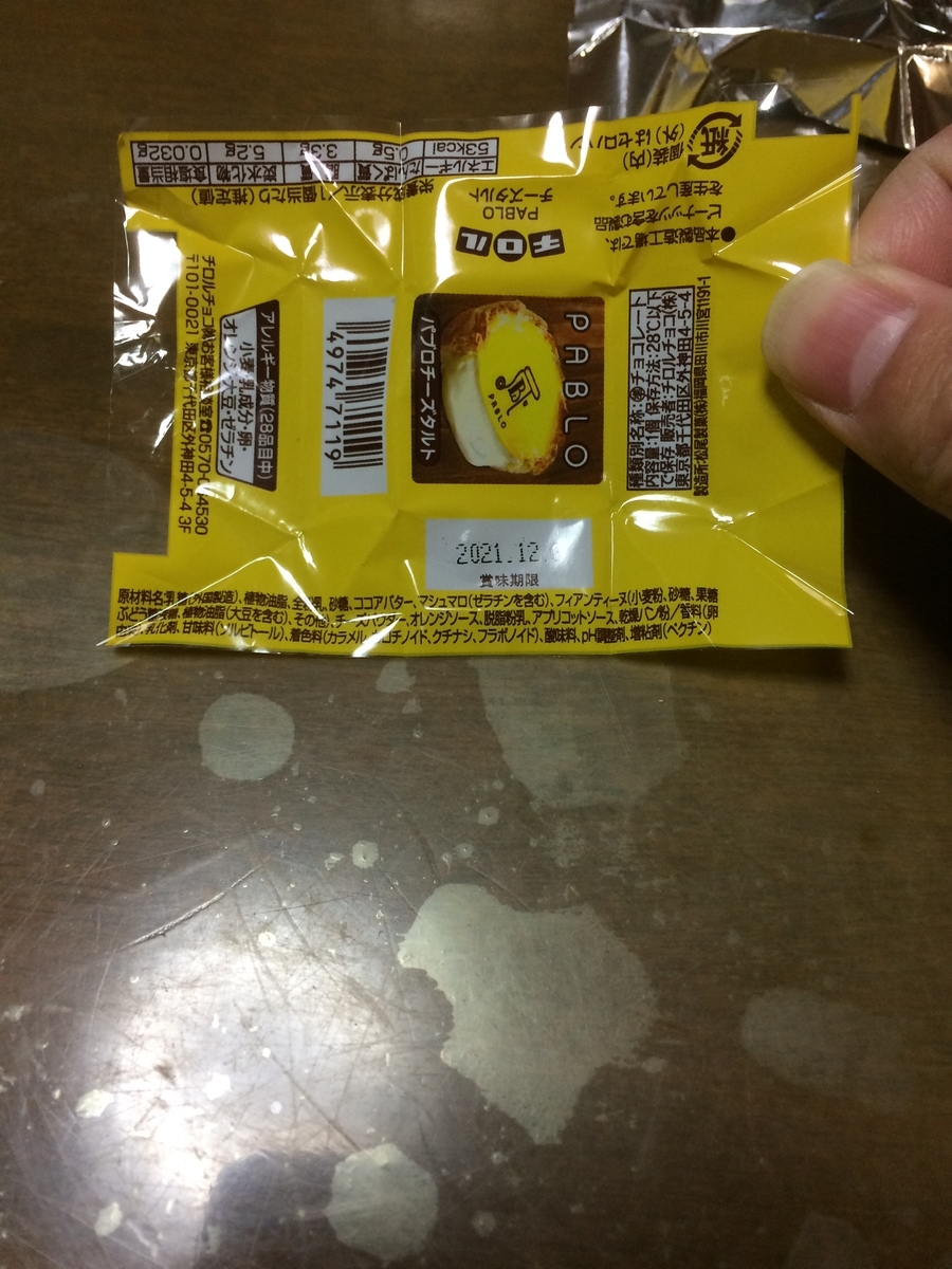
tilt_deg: -64.9
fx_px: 1063
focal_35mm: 29
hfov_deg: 48.2
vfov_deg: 61.7
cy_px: 634
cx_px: 476
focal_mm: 4.15
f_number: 2.2
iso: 100
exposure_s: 1/30
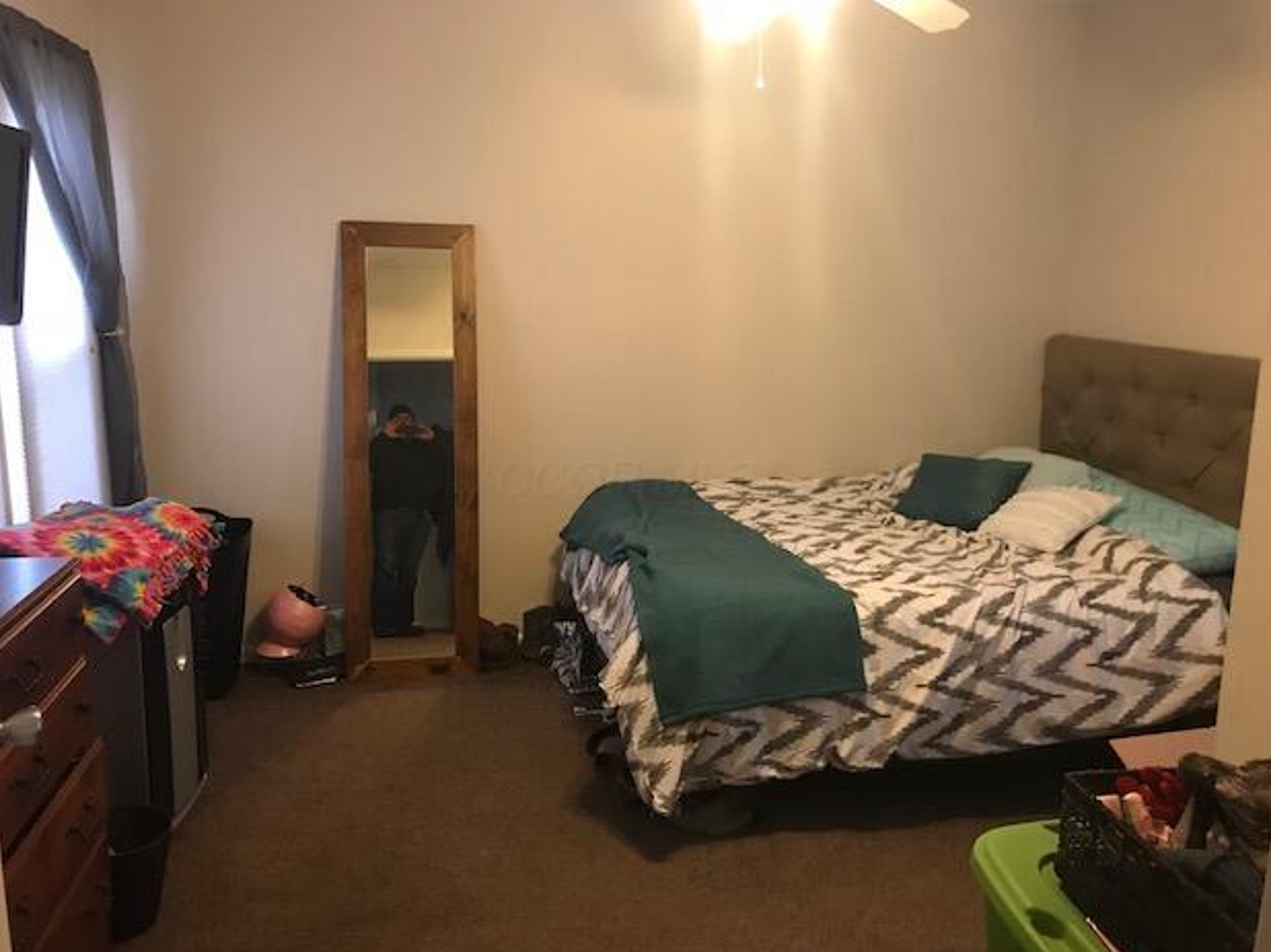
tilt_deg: -8.0
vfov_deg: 48.2
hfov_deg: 61.7
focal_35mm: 29
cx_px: 625
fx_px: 1064
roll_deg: -1.7
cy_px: 477
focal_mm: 3.99
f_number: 1.8
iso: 100
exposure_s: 1/13
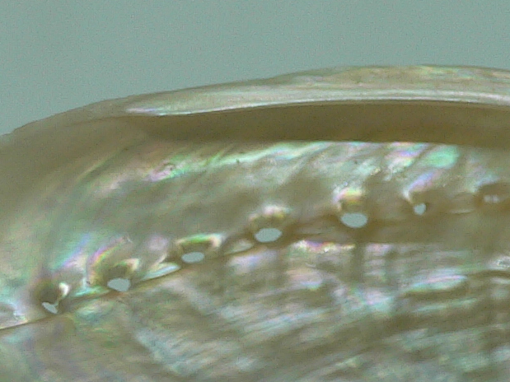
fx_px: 1679
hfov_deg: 17.2
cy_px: 386
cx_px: 379
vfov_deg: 12.8
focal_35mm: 114
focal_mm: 4.6
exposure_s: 1/60
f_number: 2.8
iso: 80
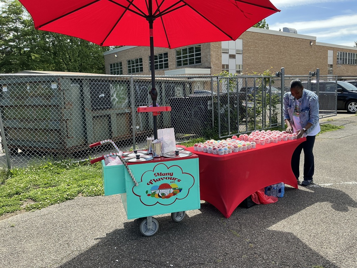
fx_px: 289
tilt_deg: -7.5
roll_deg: +2.1
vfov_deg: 49.7
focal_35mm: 28
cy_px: 134
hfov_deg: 63.4
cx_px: 178
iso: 25
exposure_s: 1/529
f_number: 1.8
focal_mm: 3
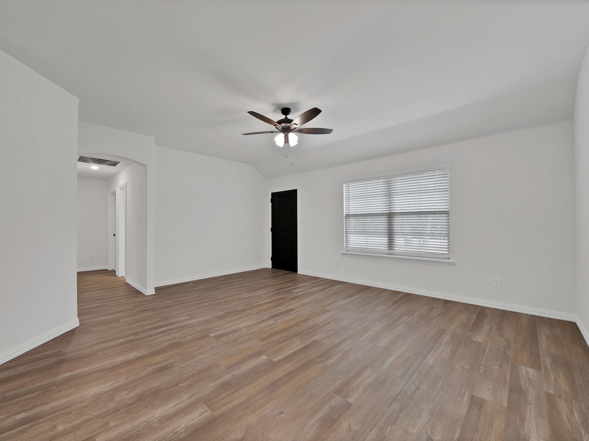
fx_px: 221
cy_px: 220
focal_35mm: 13
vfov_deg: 89.9
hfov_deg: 106.0
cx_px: 276
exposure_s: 1/5
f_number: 9
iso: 640
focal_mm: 12
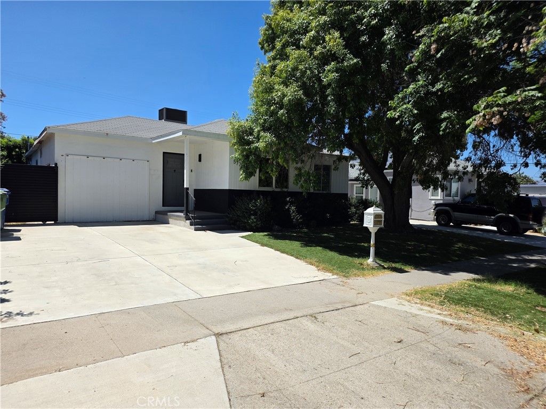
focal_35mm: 23
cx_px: 273
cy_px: 204
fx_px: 363
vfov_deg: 58.9
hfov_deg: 73.9
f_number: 1.7
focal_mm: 6.3
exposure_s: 1/7944
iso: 80
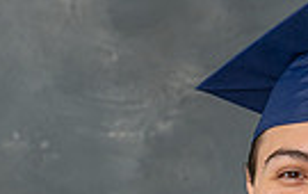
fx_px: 2986
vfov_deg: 3.7
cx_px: 327
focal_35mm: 355
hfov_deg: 5.9
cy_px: 487
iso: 200
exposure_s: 1/200
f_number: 4
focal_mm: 57
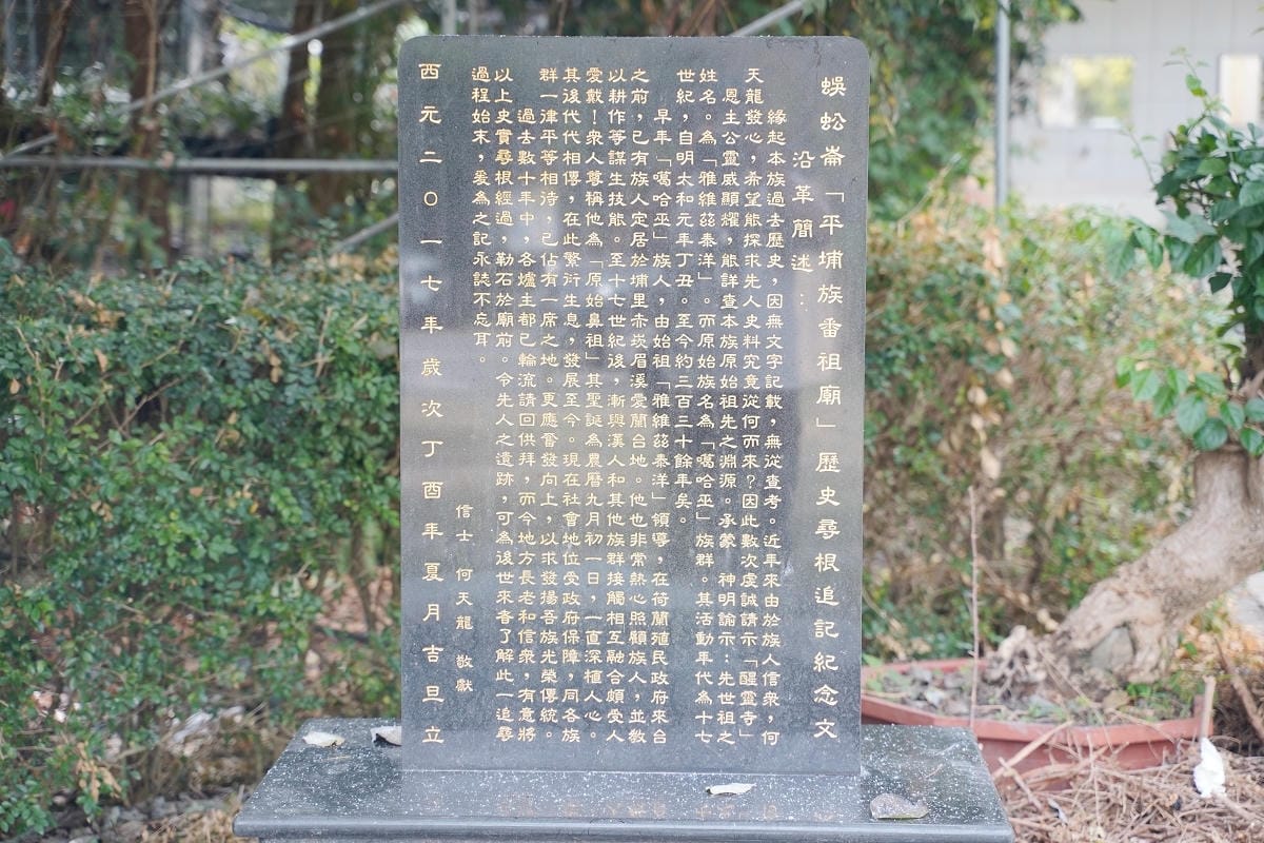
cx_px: 632
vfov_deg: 18.2
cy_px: 422
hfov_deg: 27.0
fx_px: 2633
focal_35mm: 75
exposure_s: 1/160
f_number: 4
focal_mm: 75
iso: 500
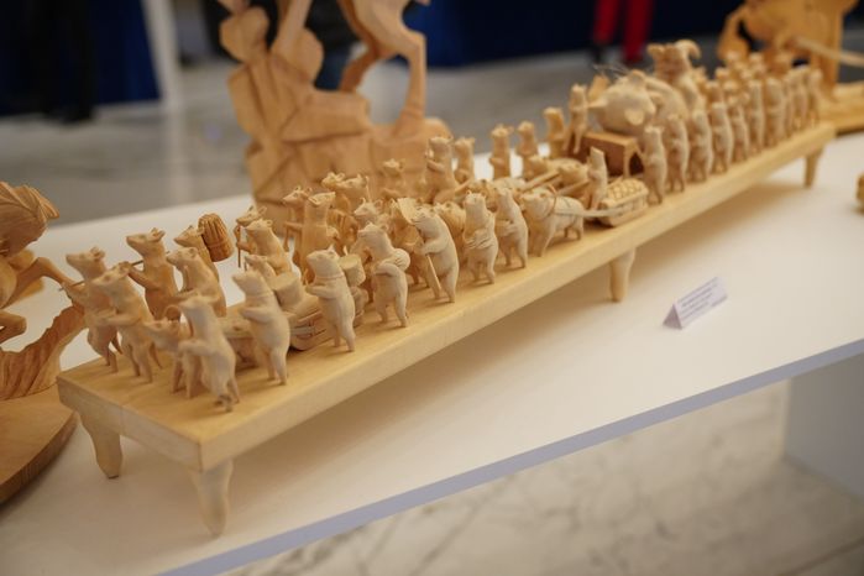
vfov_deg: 32.6
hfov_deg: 47.4
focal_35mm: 41
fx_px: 984
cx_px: 432
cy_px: 288
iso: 1600
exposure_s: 1/320
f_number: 2.8
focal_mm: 41
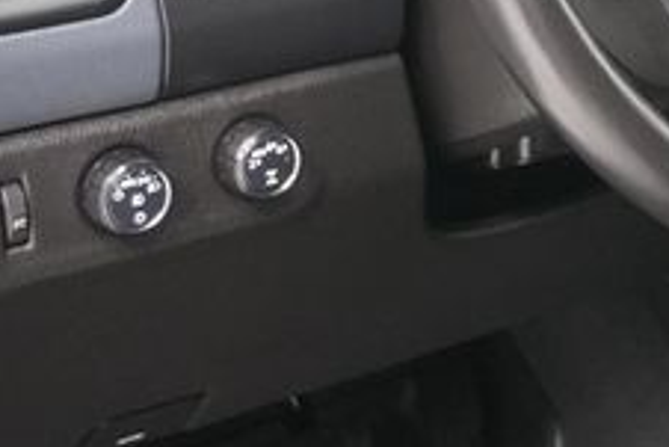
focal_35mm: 102
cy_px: -99
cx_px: 755
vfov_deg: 13.1
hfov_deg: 19.1
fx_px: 1897
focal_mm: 24
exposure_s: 1/160
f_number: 4.5
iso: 5000
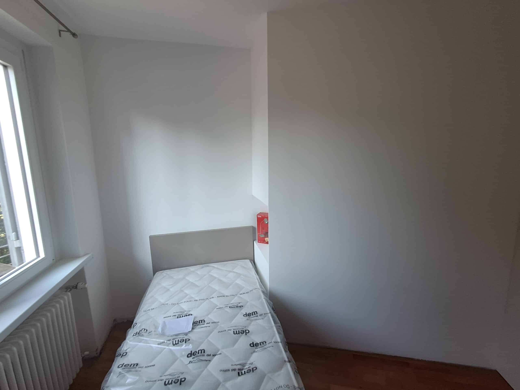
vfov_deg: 78.1
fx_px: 240
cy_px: 195
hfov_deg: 94.5
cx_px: 260
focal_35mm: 16
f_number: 2.2
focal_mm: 1.64
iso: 50
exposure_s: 1/40
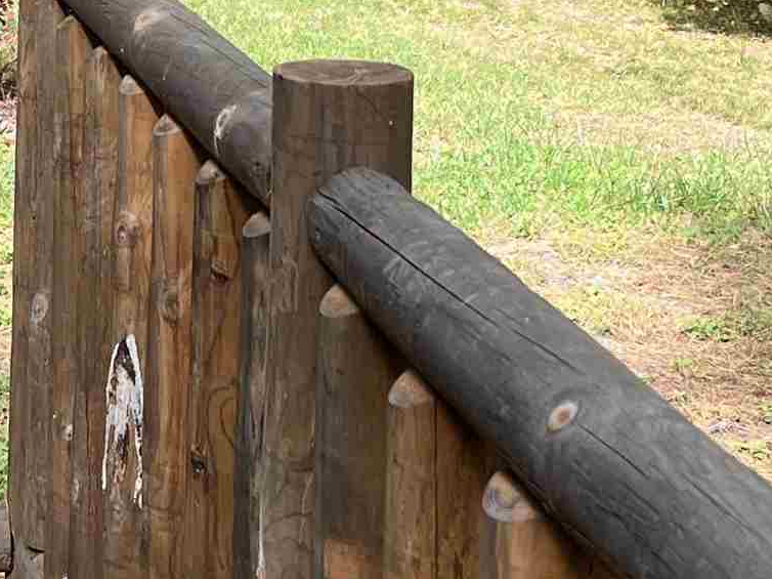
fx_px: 2363
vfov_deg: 13.7
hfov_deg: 18.3
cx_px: 119
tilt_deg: -7.6
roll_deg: -1.4
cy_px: -51
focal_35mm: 106
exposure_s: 1/618
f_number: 1.6
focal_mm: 5.1
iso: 50
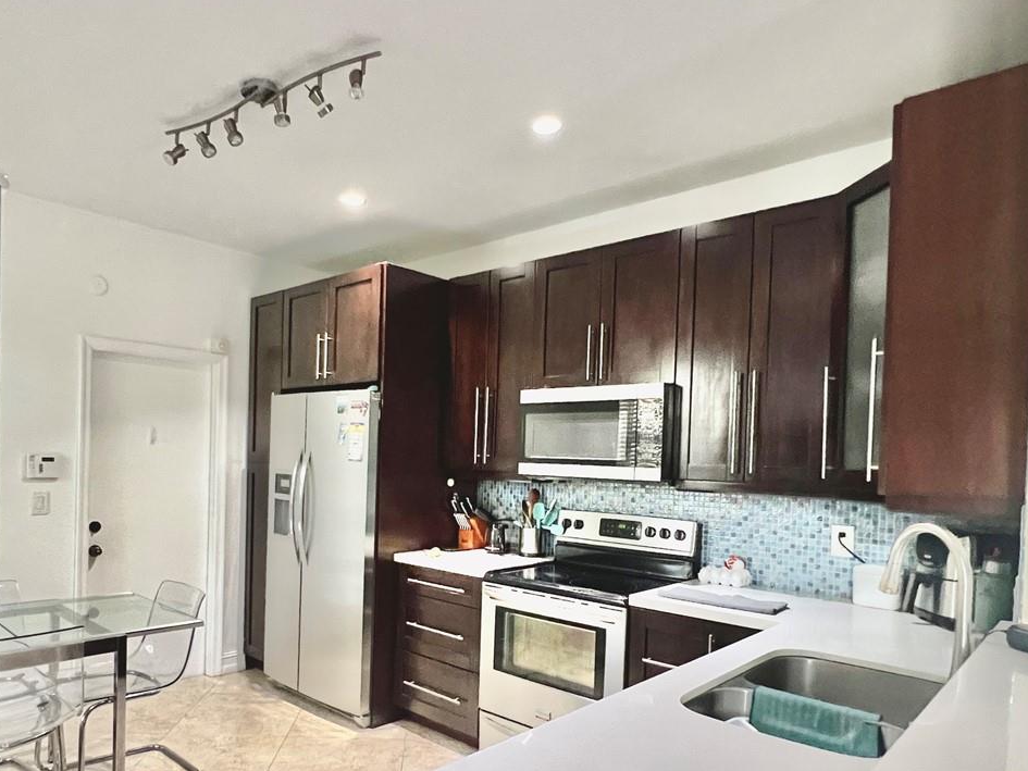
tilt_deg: -2.4
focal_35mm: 22
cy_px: 469
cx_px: 446
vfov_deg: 60.5
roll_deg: -1.8
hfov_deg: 76.0
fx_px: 653
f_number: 1.8
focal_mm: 1.57
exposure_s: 1/60
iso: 800
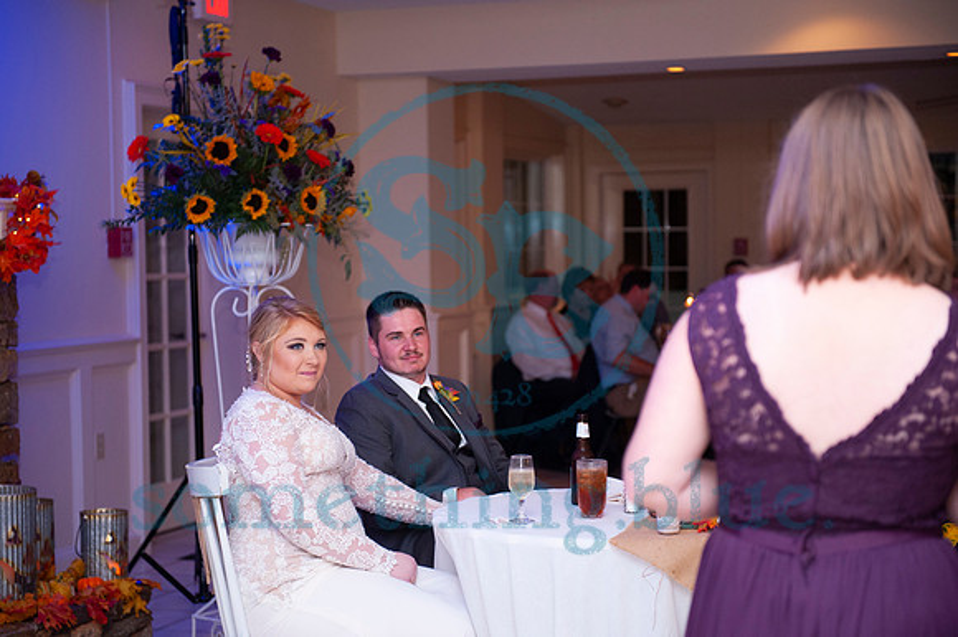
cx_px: 479
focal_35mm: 70
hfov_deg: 28.9
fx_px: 1862
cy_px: 318
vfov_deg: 19.4
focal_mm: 70
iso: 1000
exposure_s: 1/160
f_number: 2.8
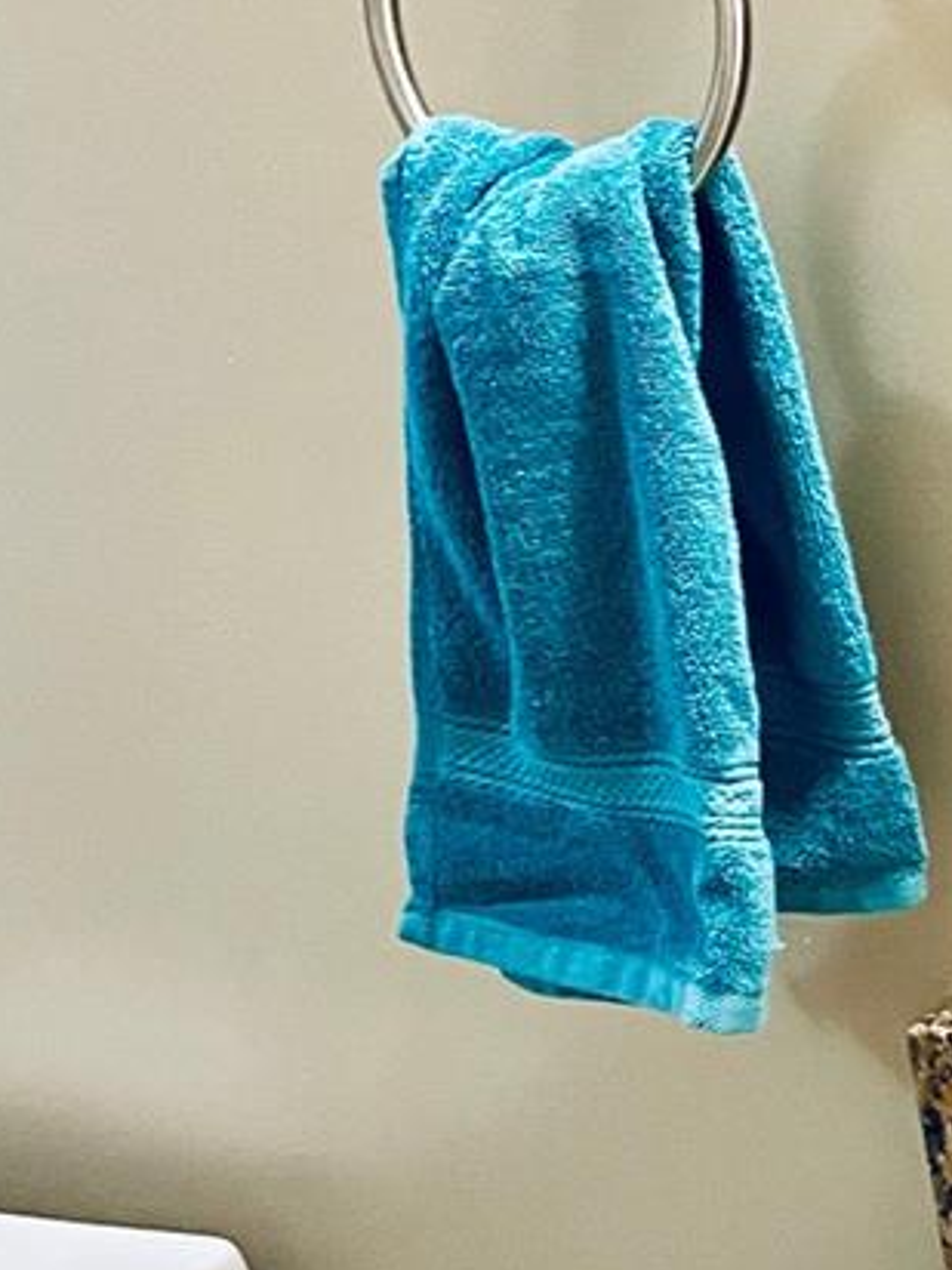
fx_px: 3557
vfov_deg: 20.2
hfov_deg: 14.1
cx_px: 1510
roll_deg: +6.6
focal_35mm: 97
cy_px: 835
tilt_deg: -20.3
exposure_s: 1/60
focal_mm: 4.2
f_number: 1.6
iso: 200
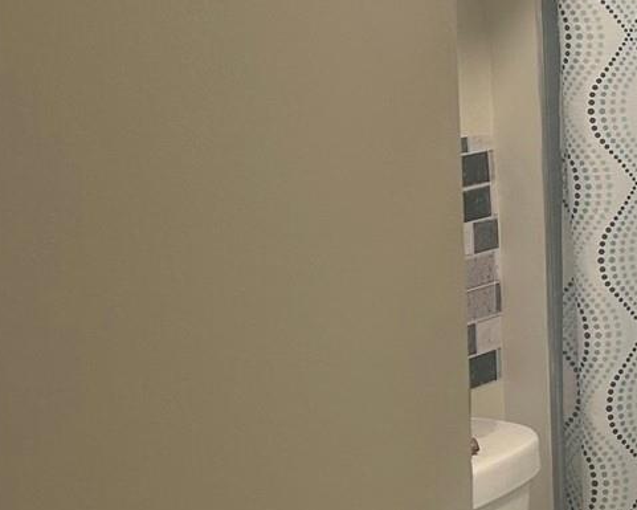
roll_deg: +0.7
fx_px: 2037
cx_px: 987
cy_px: 159
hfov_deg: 16.1
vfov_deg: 14.2
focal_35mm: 108
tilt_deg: -6.5
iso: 64
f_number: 1.5
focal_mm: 5.7
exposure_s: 1/60
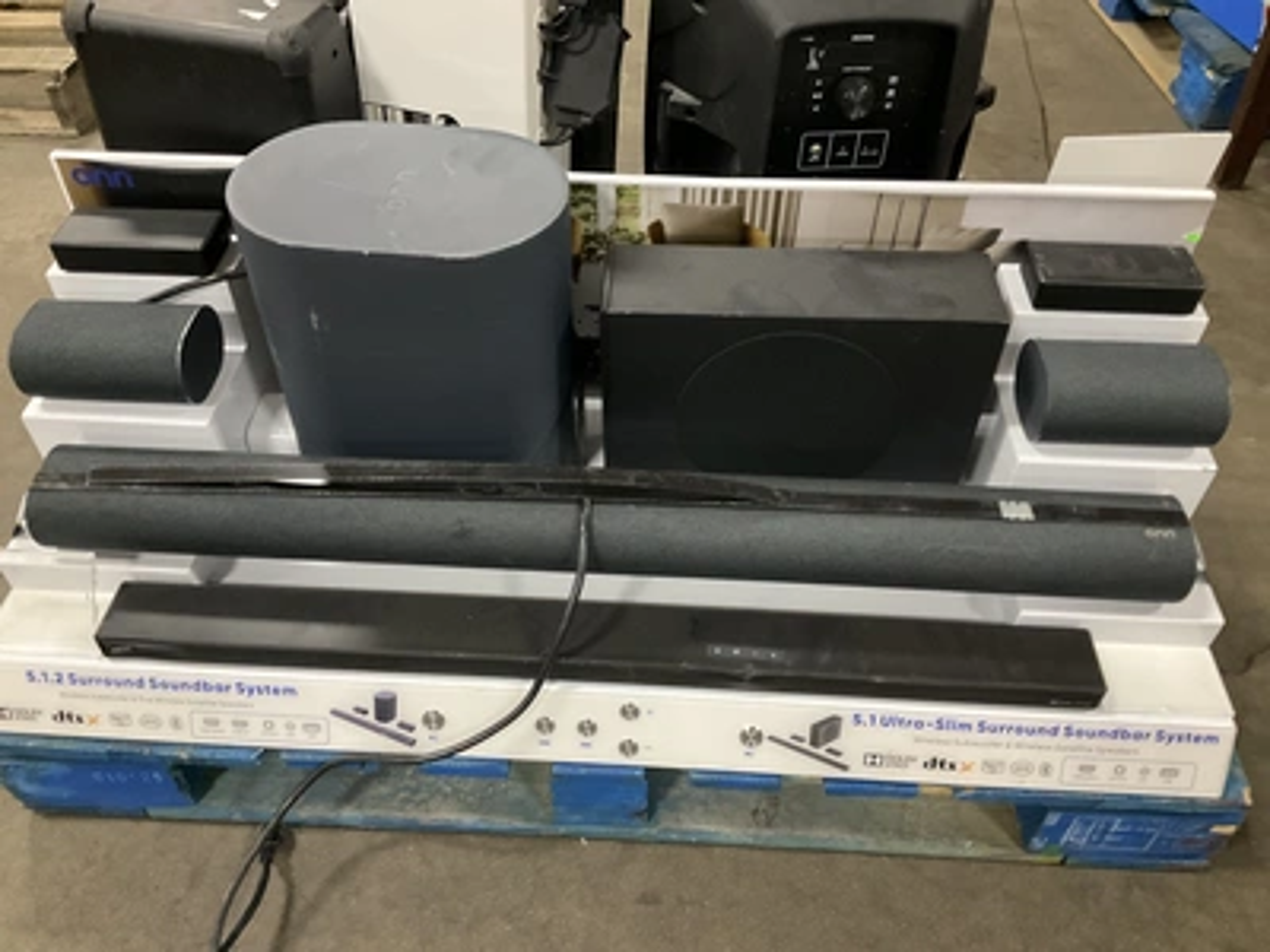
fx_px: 1064
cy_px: 476
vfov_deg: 48.2
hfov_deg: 61.7
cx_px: 635
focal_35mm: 29
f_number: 1.8
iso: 320
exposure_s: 1/40
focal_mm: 3
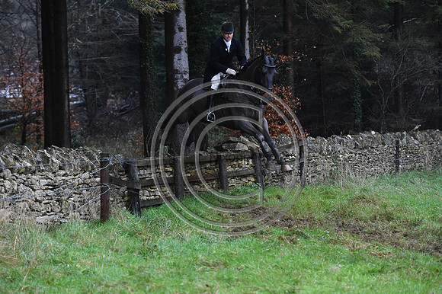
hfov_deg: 17.7
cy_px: 147
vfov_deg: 11.8
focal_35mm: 116
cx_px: 221
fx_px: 1423
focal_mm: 116
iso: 3200
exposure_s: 1/800
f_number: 3.5
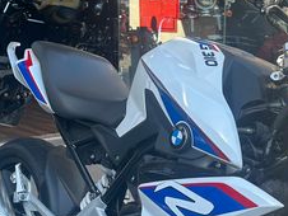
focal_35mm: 50
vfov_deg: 29.1
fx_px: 416
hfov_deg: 38.1
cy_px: 130
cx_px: 135
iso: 80
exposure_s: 1/260
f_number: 1.78
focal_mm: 6.86
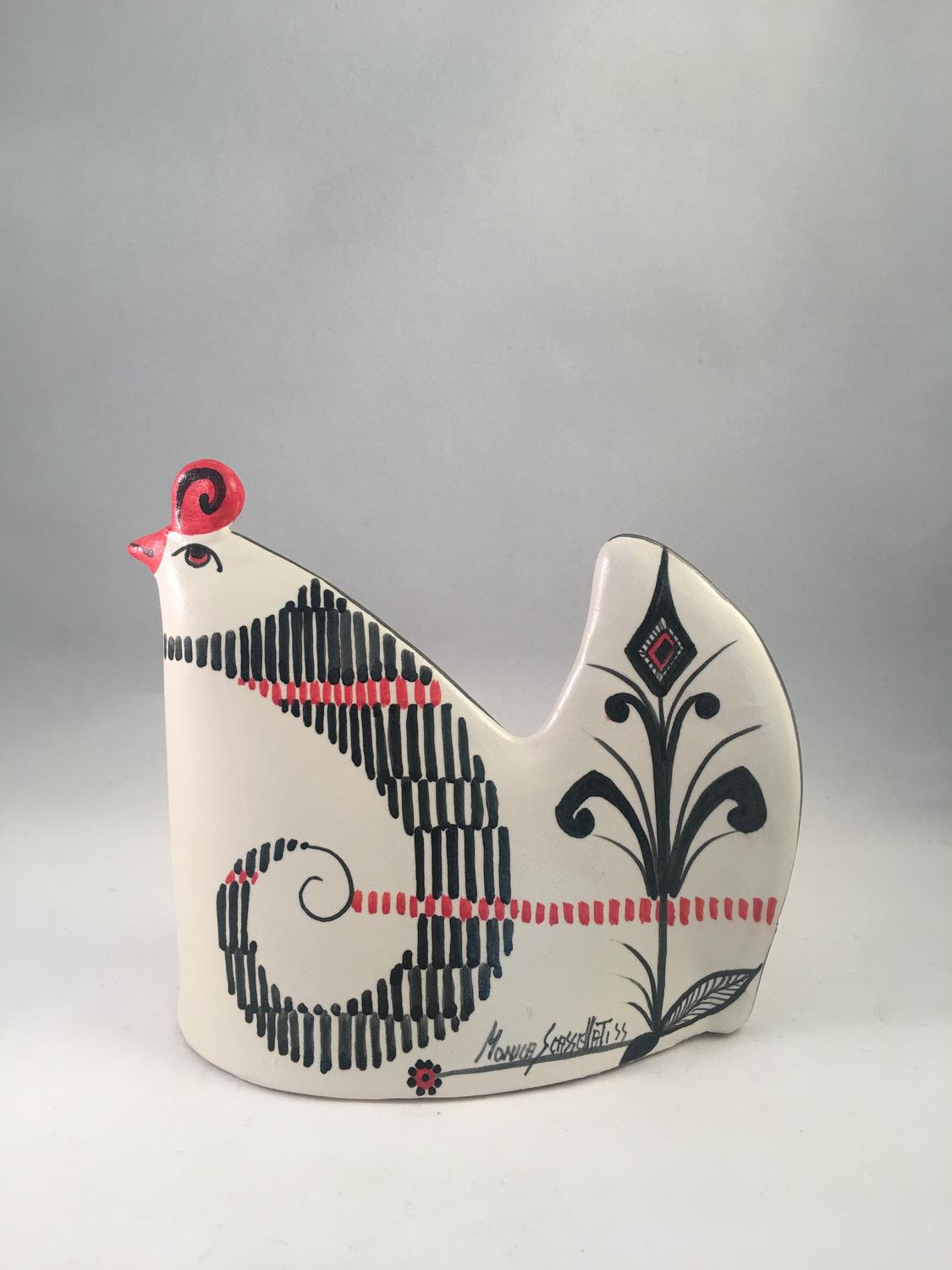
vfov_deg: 61.7
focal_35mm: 29
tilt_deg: -11.4
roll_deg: +0.5
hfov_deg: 48.2
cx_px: 476
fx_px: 1063
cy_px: 635
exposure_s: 1/33
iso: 25
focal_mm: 4.15
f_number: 2.2
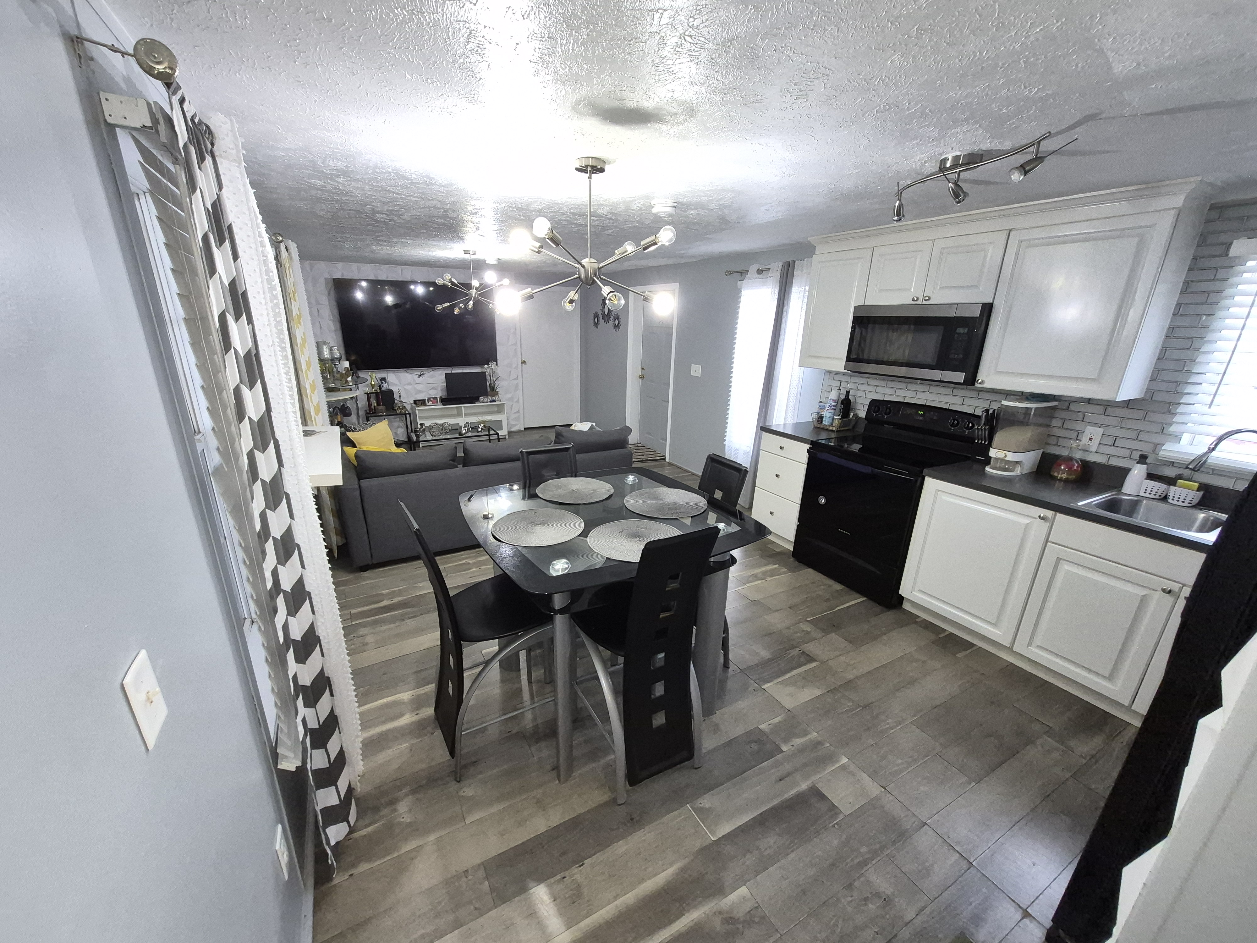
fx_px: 472
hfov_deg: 106.2
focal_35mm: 13
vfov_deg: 89.9
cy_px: 472
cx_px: 628
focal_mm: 1.74
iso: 320
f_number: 2.2
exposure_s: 1/60
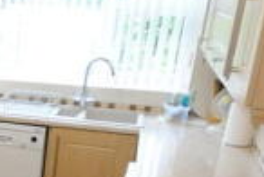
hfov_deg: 24.2
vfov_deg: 19.8
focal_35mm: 67
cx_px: -120
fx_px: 492
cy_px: 180
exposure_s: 1/30
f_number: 4
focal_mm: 10
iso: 250
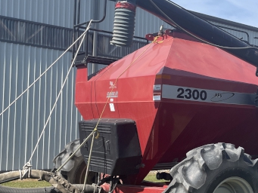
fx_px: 455
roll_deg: -2.6
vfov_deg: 24.0
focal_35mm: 61
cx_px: 218
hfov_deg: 30.6
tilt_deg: +2.5
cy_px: 120
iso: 32
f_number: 1.6
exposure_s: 1/3125
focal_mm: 4.2
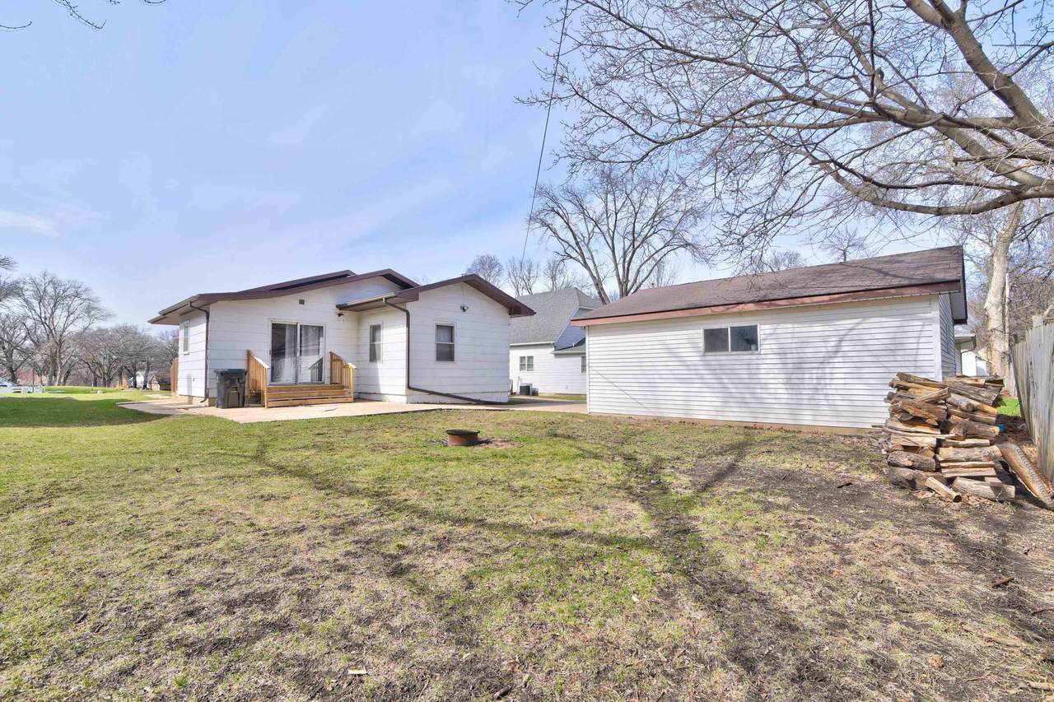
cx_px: 527
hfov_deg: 96.7
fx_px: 468
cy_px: 351
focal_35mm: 16
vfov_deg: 73.7
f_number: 8
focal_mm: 16
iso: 100
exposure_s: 1/100
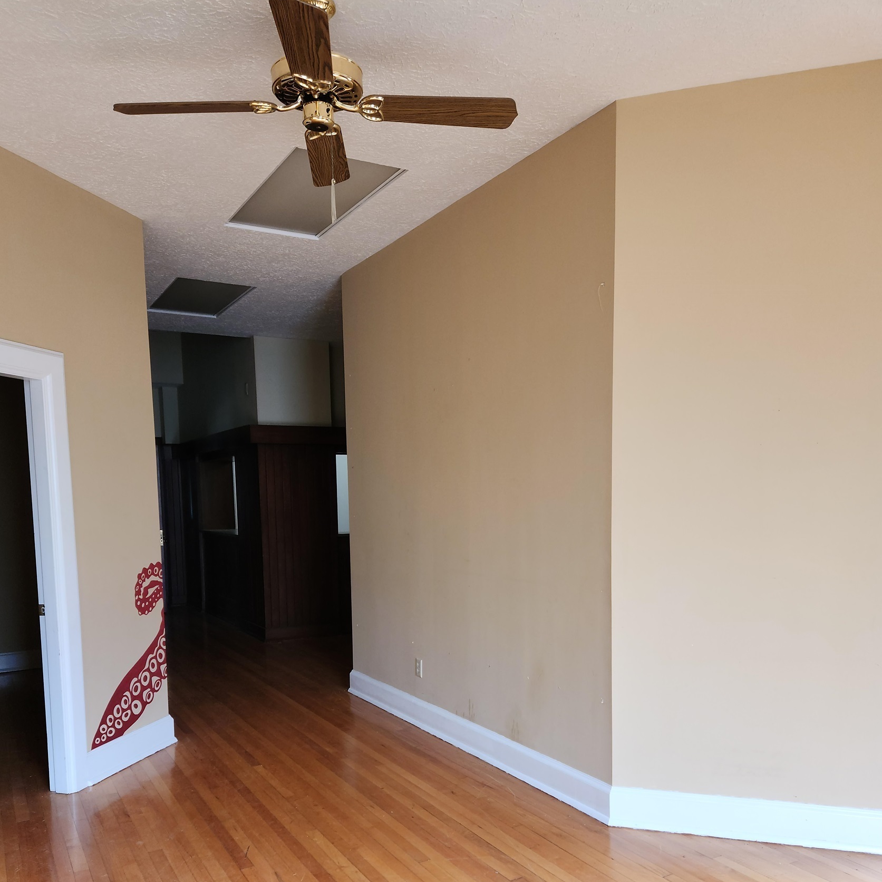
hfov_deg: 57.3
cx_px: 430
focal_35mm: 28
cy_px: 567
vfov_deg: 56.4
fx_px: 807
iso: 50
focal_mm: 5.4
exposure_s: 1/60
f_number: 1.8
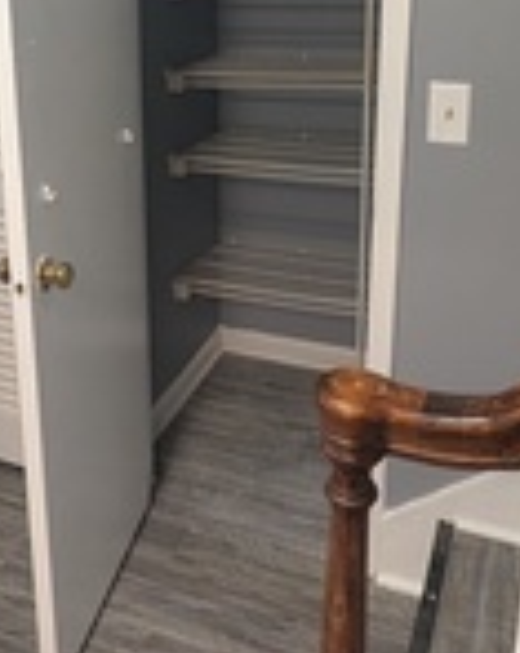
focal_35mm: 40
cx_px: 196
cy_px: 151
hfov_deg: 37.0
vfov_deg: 44.1
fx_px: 772
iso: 252
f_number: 1.7
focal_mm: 2.02
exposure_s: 1/60
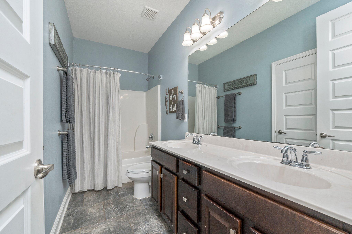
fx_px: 137
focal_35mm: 14
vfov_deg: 81.1
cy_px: 117
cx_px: 176
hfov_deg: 104.3
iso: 320
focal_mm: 14
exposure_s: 1/60
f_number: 9
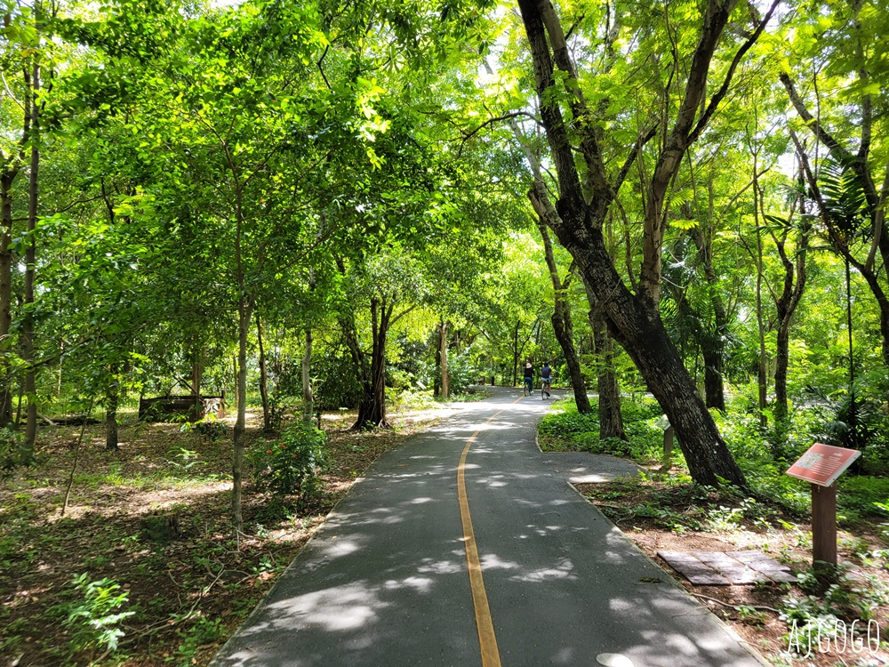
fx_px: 668
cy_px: 334
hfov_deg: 67.3
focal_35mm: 26
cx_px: 444
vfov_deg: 53.1
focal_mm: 5.4
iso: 40
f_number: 1.8
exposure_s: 1/122
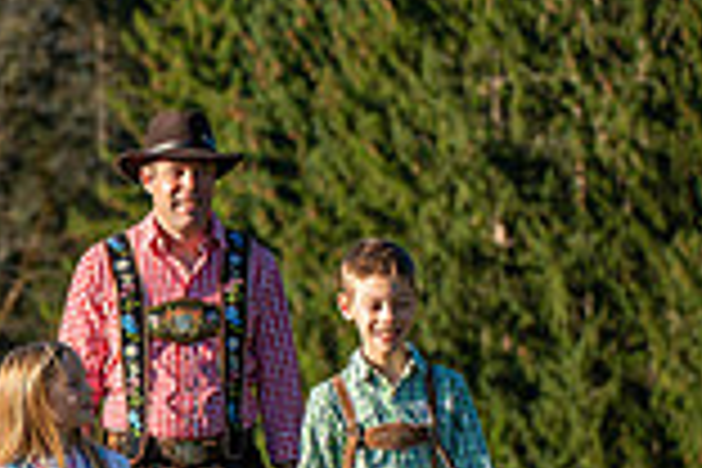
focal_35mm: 431
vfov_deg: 3.2
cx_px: 45
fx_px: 8404
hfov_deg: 4.8
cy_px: 290
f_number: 5
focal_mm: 116
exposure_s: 1/1600
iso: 200
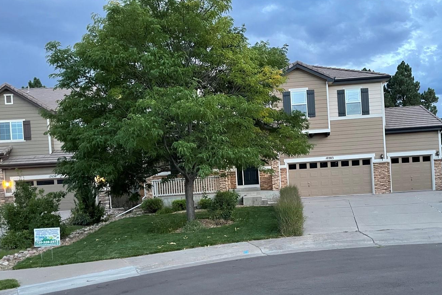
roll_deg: +4.3
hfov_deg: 57.1
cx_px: 244
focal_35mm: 33
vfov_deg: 39.6
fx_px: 405
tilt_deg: -0.3
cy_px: 193
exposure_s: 1/40
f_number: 1.6
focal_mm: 4.2
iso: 640
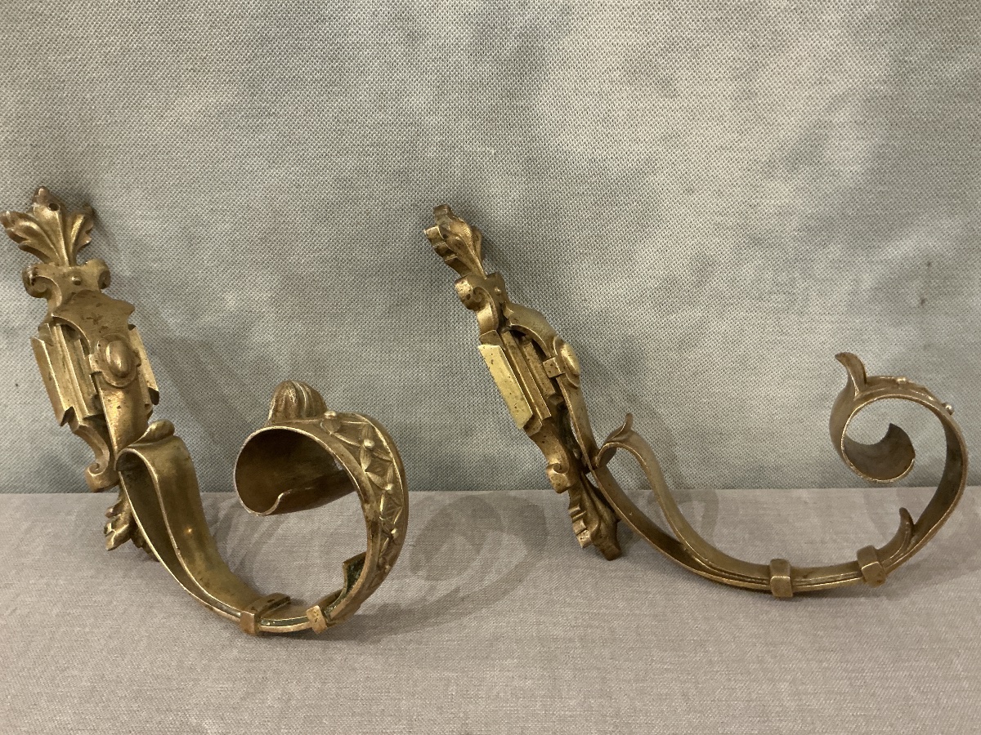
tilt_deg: -25.9
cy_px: 368
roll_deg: +1.1
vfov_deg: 49.7
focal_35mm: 28
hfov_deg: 63.4
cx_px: 490
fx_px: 794
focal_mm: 3
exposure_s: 1/33
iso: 250
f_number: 1.8
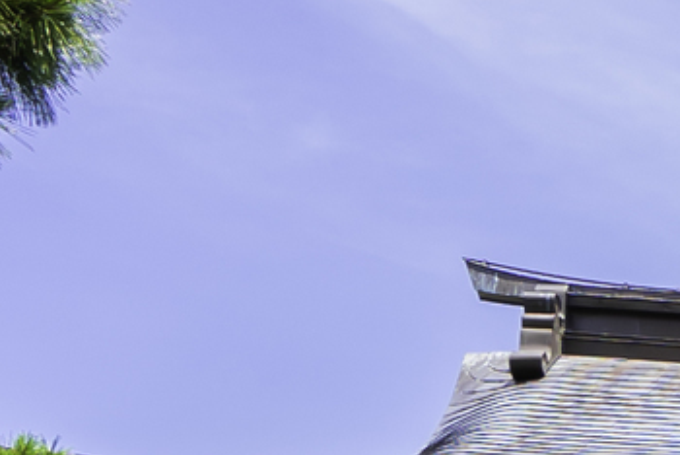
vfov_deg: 9.3
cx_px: 1624
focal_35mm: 137
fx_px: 2590
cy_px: 985
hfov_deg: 12.1
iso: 80
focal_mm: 16
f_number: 9
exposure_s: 1/100
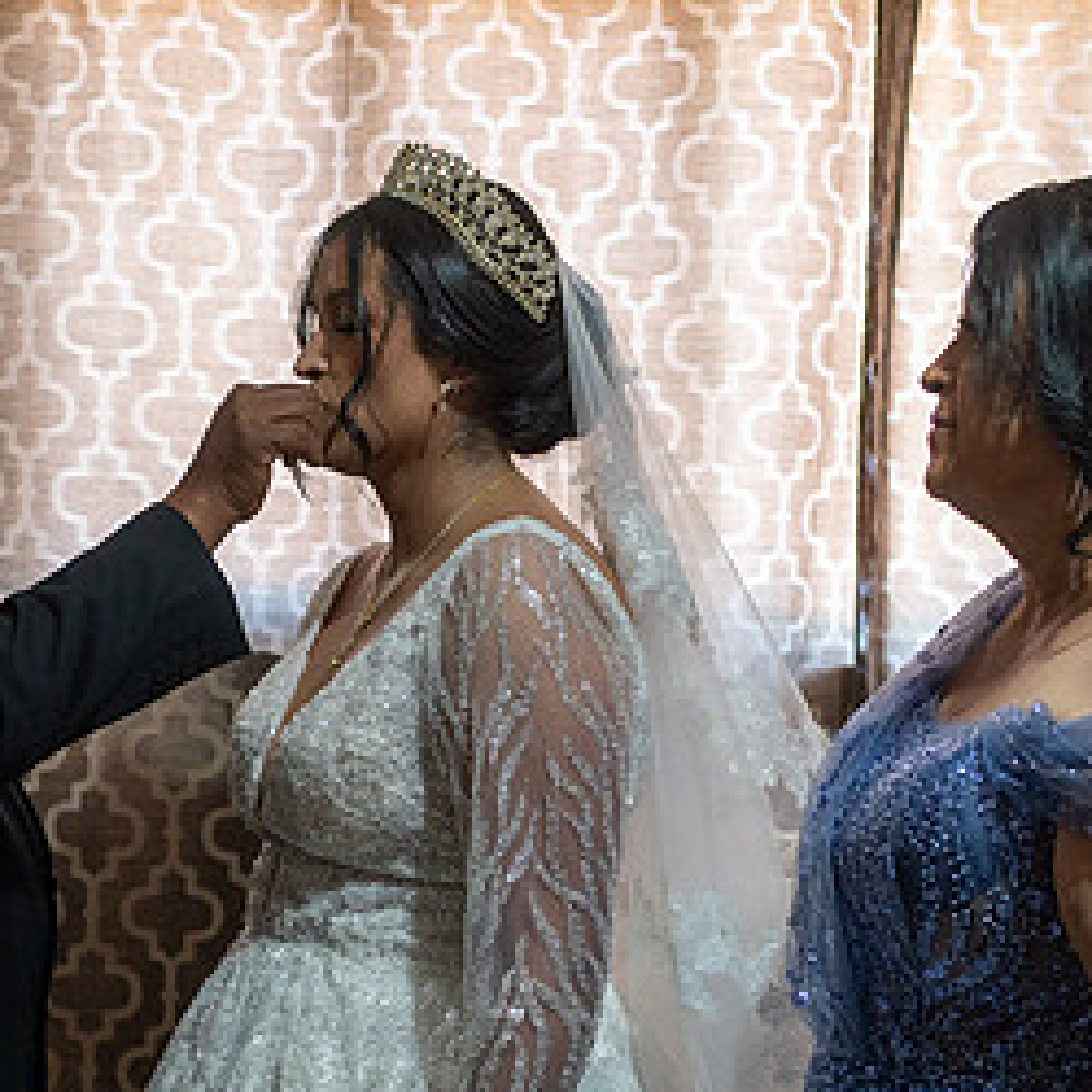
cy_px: 815
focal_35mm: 69
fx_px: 2463
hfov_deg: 25.0
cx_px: 480
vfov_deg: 24.7
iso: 1600
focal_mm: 35
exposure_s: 1/125
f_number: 3.5
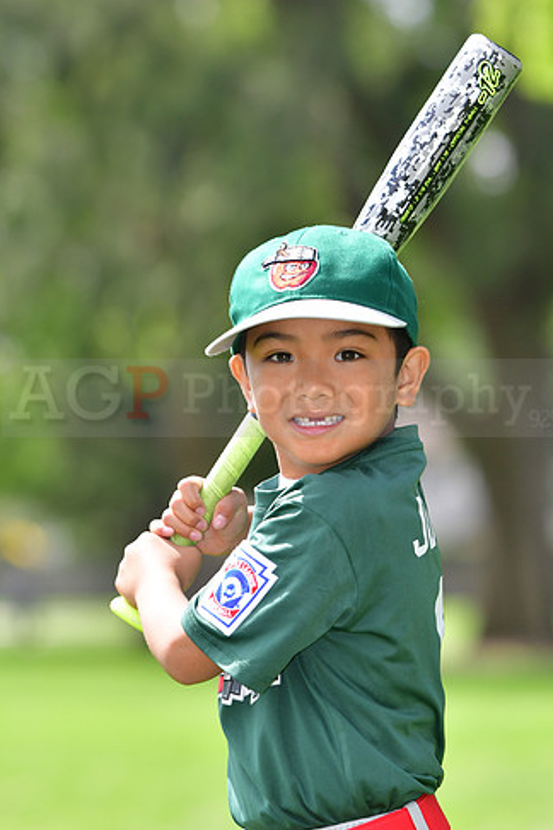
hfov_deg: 5.7
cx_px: 306
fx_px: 5566
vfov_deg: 8.5
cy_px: 383
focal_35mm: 242
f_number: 4
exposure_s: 1/2500
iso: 500
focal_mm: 135
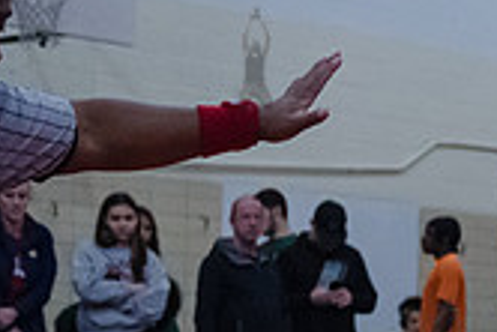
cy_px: 492
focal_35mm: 168
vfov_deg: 8.0
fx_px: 2321
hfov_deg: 11.5
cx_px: 832
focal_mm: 48
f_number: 3.2
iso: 8000
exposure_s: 1/400
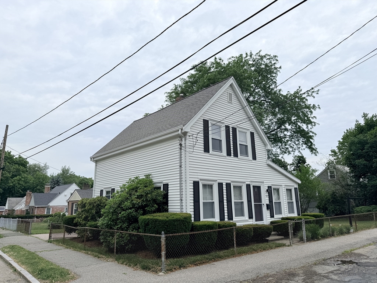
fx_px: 261
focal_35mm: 24
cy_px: 142
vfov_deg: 56.8
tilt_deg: +12.7
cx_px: 188
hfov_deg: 71.6
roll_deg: +0.9
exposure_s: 1/2611
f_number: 1.78
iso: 80
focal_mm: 6.76
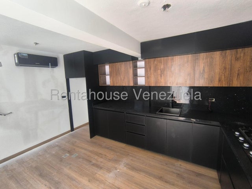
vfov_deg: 78.1
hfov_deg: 94.5
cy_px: 94
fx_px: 116
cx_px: 126
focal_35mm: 16
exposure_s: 1/172
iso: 50
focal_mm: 1.65
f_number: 2.2
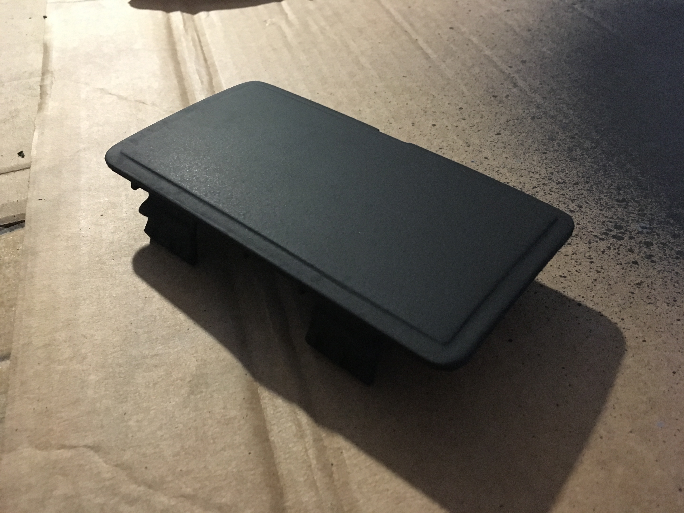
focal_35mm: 29
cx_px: 342
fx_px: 573
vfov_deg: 48.2
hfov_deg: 61.7
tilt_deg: -45.0
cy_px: 256
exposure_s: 1/17
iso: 250
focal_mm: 4.15
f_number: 2.2
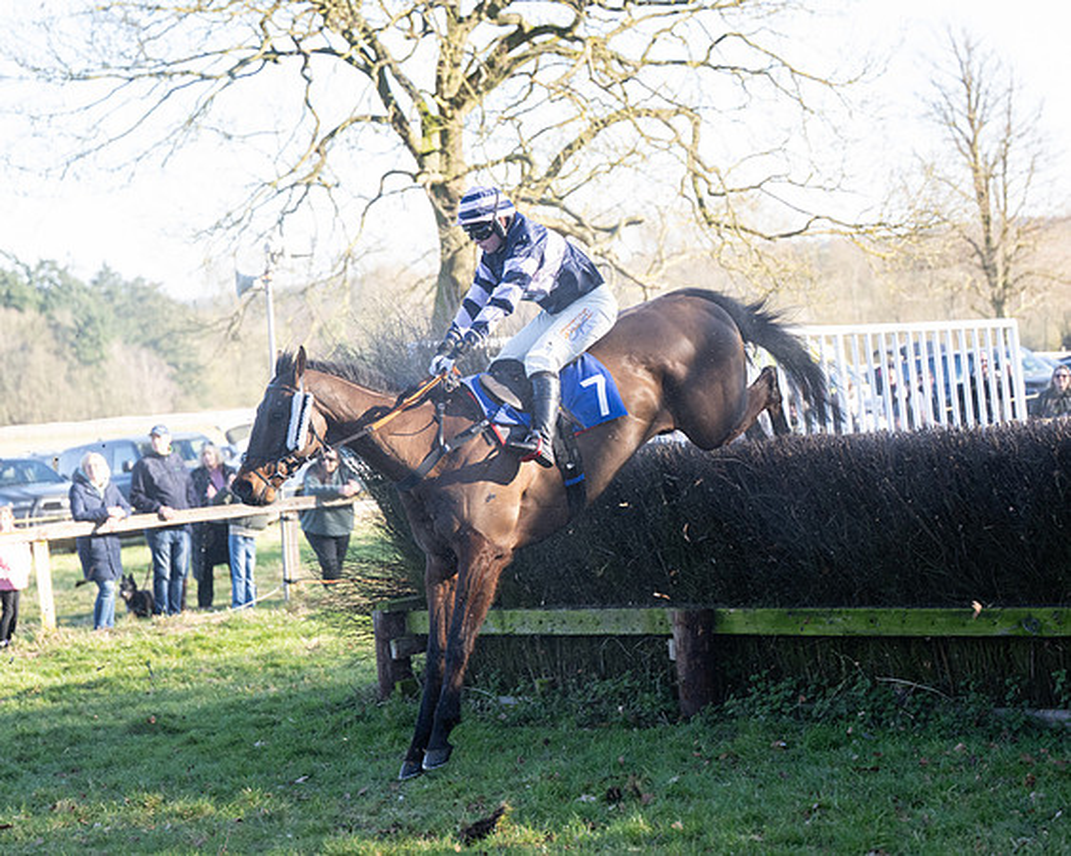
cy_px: 368
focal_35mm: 92
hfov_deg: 20.8
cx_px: 555
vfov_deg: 16.7
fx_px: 2921
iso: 800
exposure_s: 1/1600
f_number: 2.8
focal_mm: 71
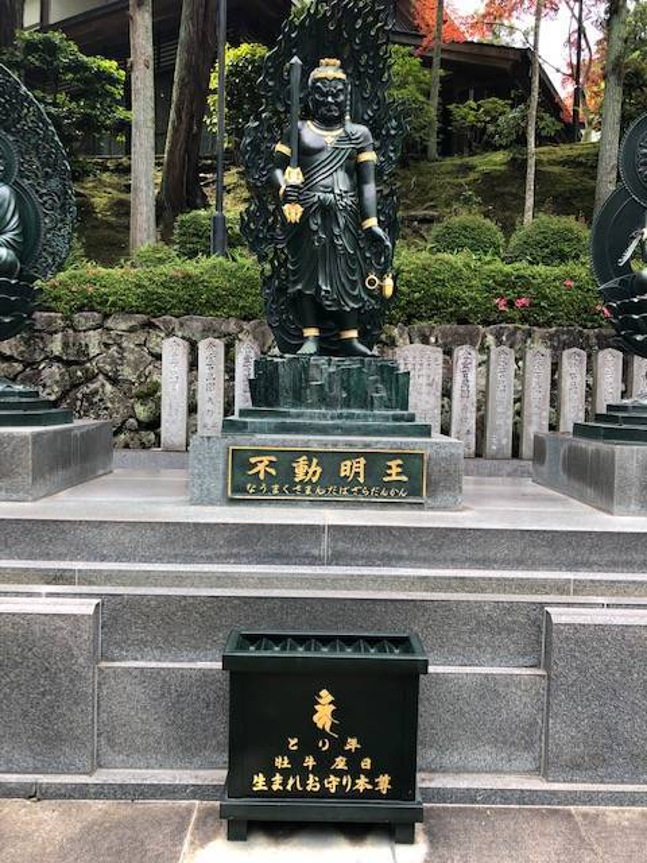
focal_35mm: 28
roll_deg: +0.5
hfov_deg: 49.7
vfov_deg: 63.4
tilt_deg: -2.5
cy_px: 432
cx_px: 324
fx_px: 698
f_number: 1.8
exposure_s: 1/203
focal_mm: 3.99
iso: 20
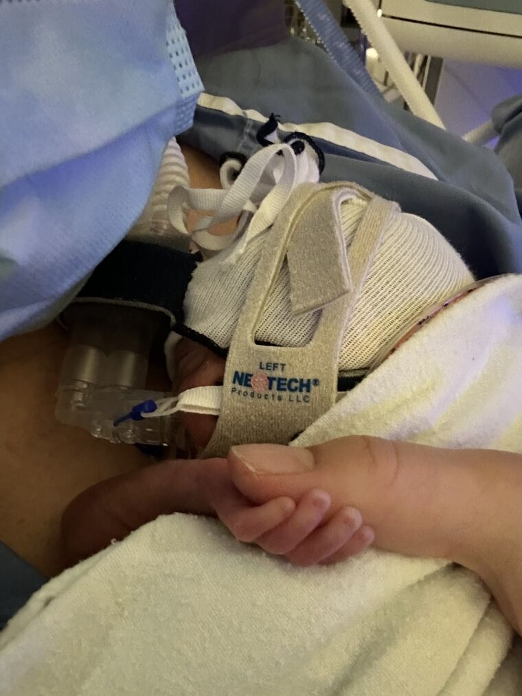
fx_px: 603
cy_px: 348
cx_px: 261
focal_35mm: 30
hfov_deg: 46.8
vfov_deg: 60.0
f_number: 1.9
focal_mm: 2.69
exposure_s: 1/20
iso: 640
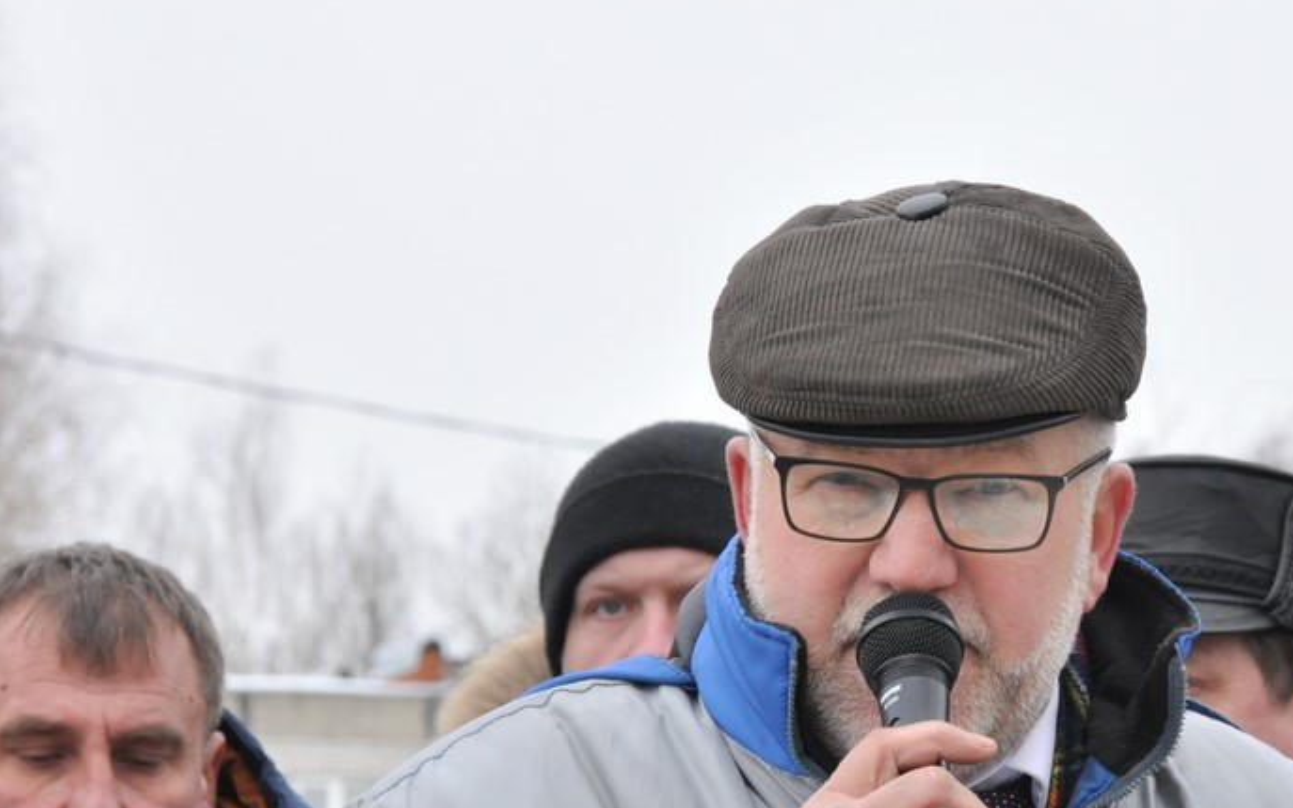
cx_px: 903
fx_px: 9507
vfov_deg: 4.9
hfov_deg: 7.8
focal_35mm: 270
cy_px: 703
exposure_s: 1/125
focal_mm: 105
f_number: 5.3
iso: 1000
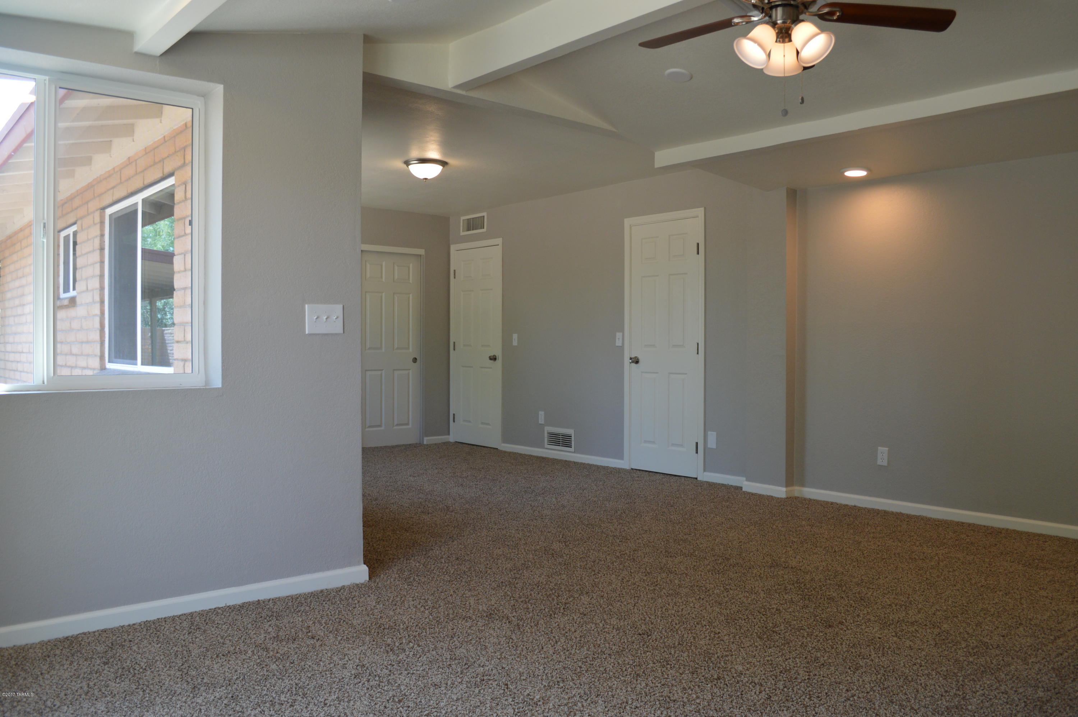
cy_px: 358
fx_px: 808
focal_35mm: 27
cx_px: 539
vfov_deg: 47.8
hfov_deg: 67.4
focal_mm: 18
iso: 400
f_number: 5
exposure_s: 1/100
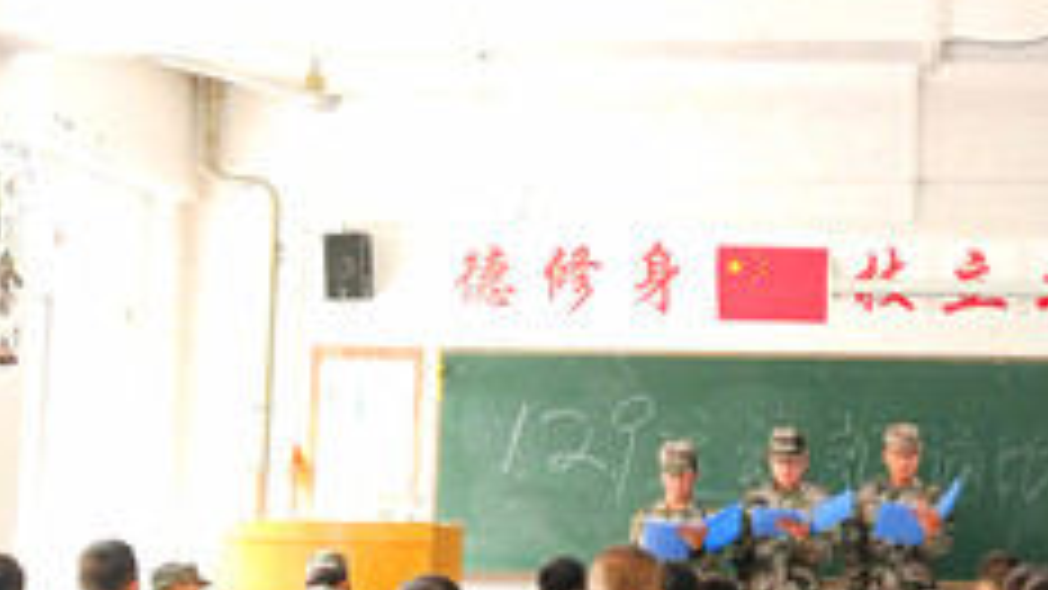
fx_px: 1945
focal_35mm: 70
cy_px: 345
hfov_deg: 29.7
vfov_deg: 17.2
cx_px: 783
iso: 393
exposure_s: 1/50
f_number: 1.8
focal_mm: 3.95
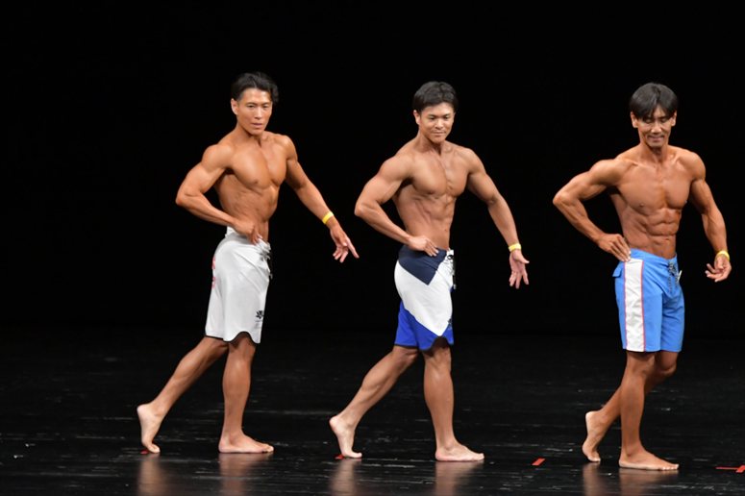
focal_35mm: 255
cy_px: 248
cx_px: 372
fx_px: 5275
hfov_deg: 8.1
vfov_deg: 5.4
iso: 3200
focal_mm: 170
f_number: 5.6
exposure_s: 1/400
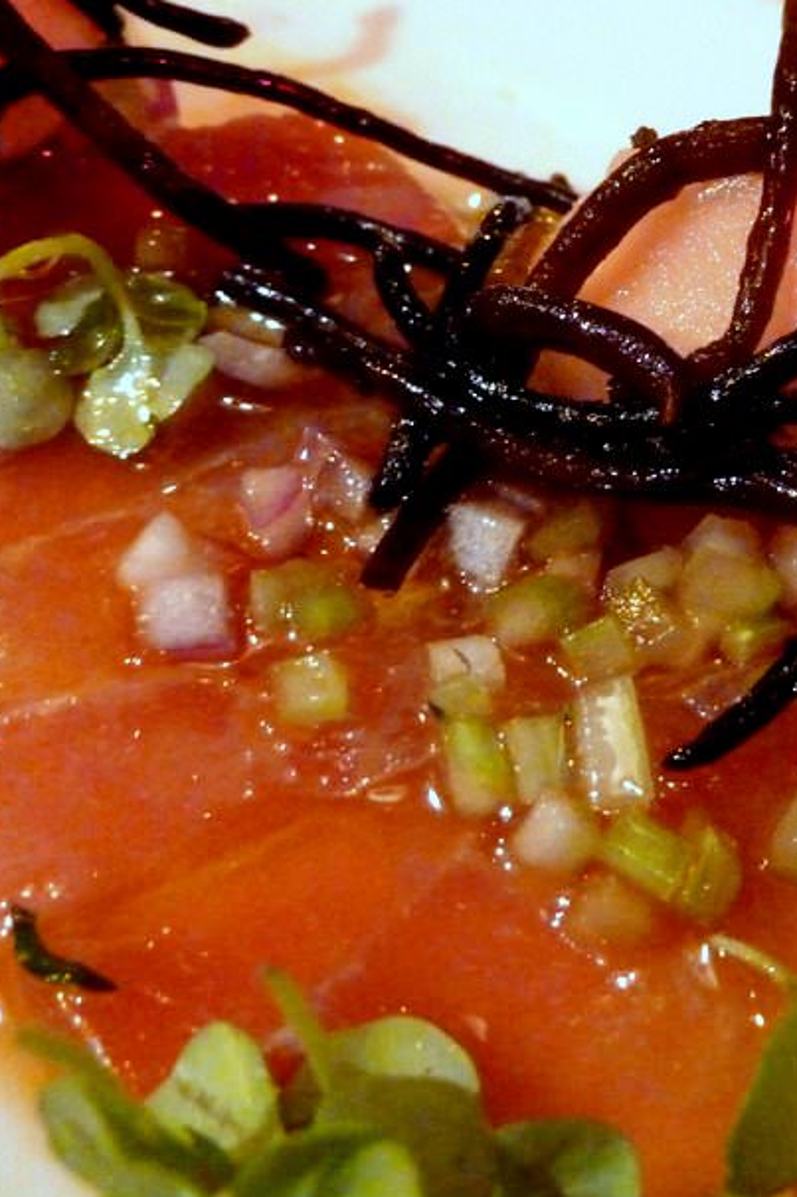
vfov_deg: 44.3
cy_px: 491
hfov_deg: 29.3
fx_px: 1462
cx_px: 714
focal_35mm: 44
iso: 800
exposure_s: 1/10
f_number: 3.3
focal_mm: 4.1
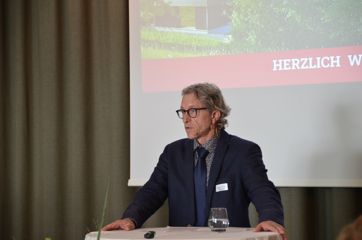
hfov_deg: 14.4
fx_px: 1430
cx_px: 181
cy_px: 120
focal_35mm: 142
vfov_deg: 9.6
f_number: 5.3
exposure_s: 1/50
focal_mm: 95
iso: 800
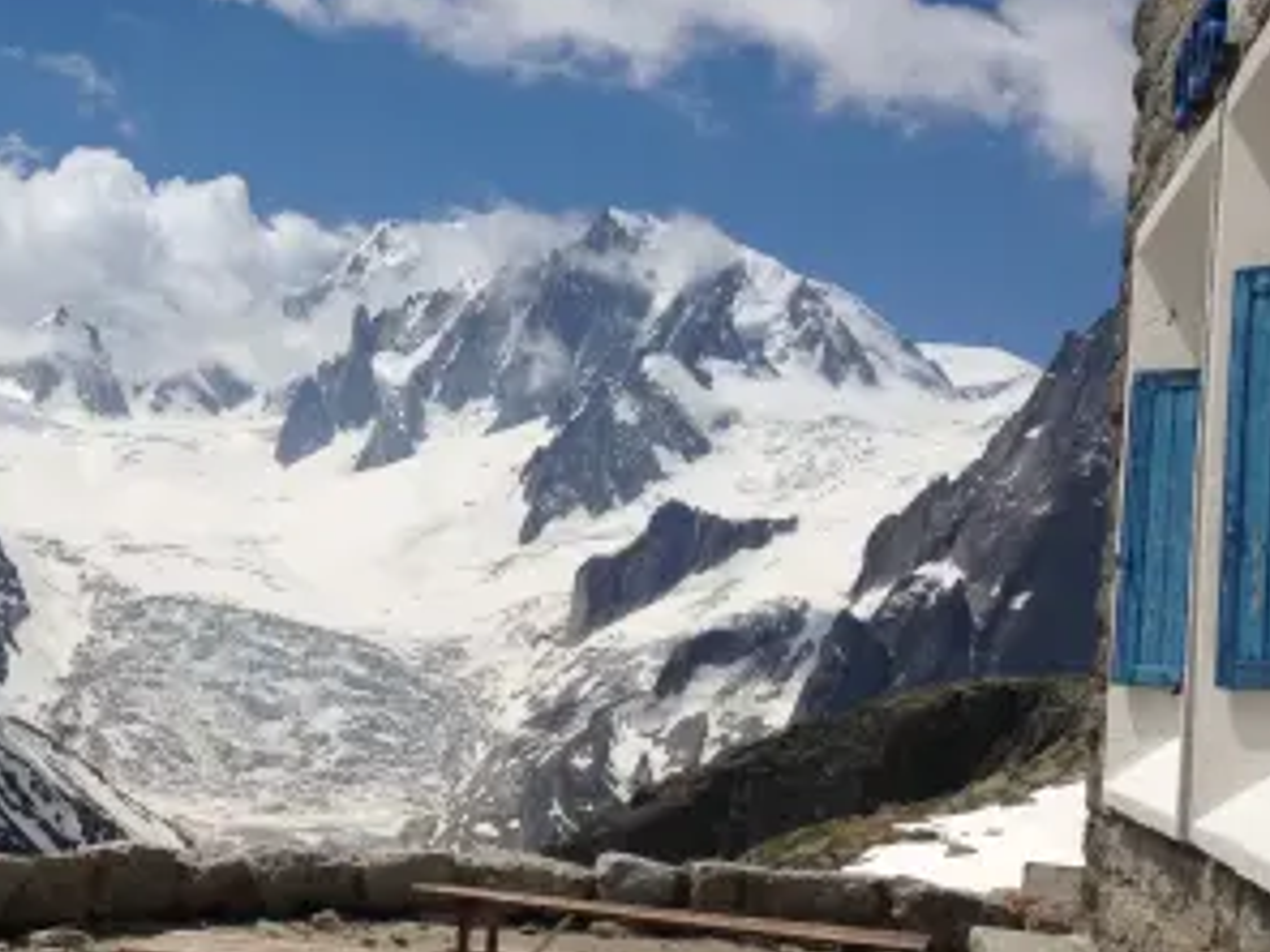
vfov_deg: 21.9
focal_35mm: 67
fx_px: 2458
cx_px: 94
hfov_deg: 27.8
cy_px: 562
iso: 50
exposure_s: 1/6024
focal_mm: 4.12
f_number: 2.4
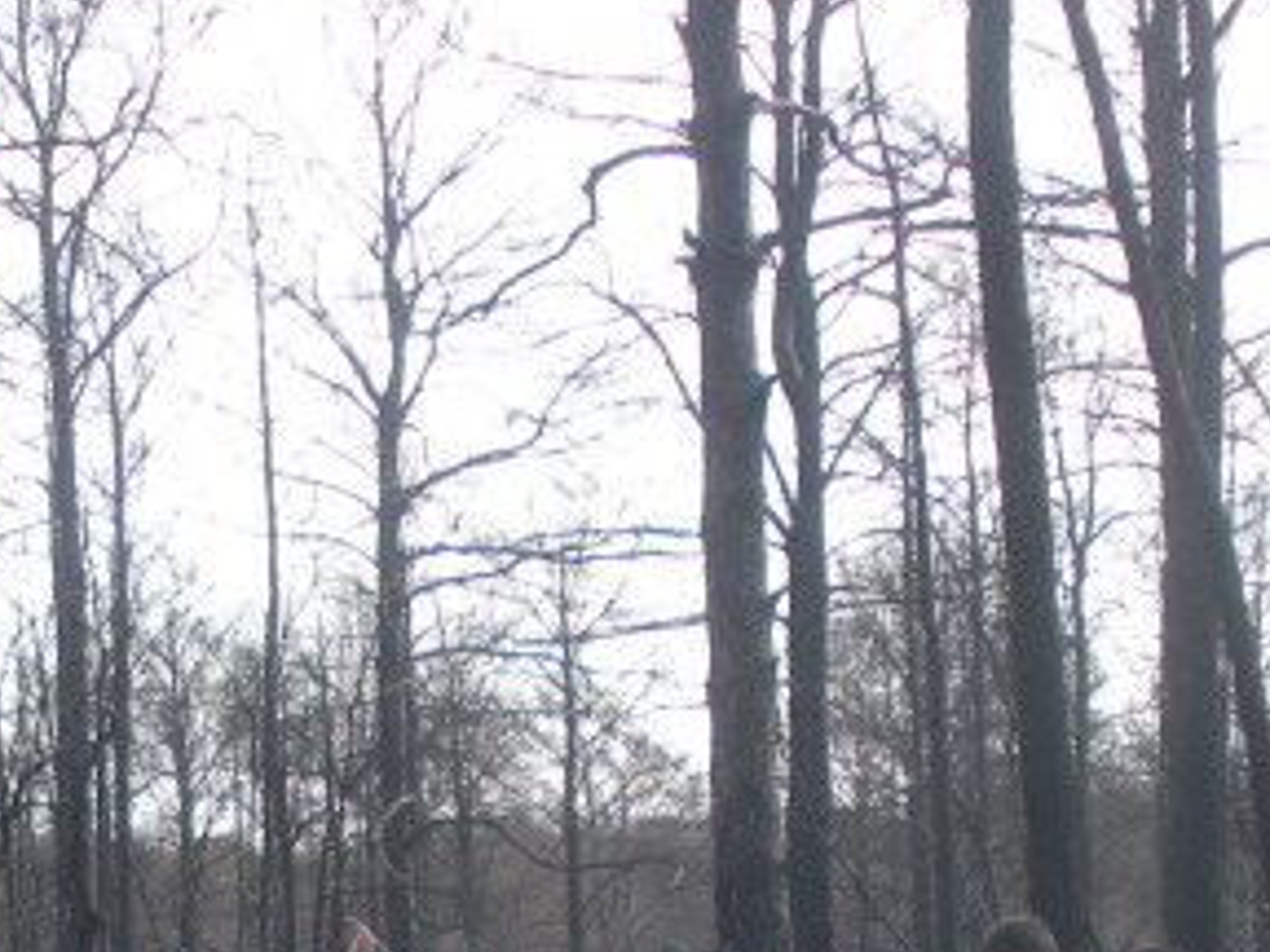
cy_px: 1428
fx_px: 4696
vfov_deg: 11.1
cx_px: 357
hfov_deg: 15.3
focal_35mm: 128
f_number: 3.5
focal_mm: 6.3
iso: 64
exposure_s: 1/226
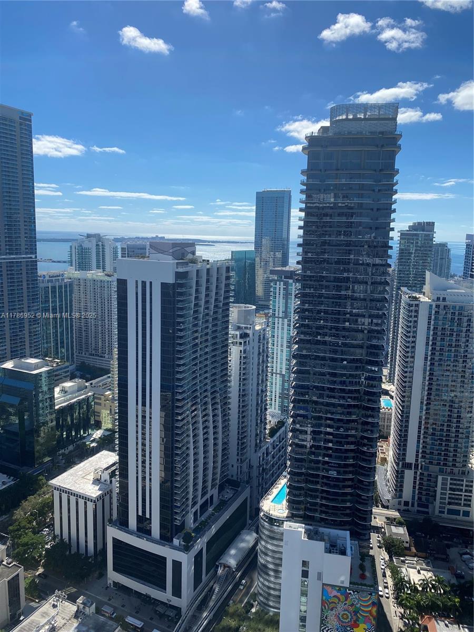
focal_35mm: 26
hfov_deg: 53.1
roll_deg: -1.4
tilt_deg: -9.0
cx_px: 237
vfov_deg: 67.3
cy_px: 316
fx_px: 475
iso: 32
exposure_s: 1/4115
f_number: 1.8
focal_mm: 4.25
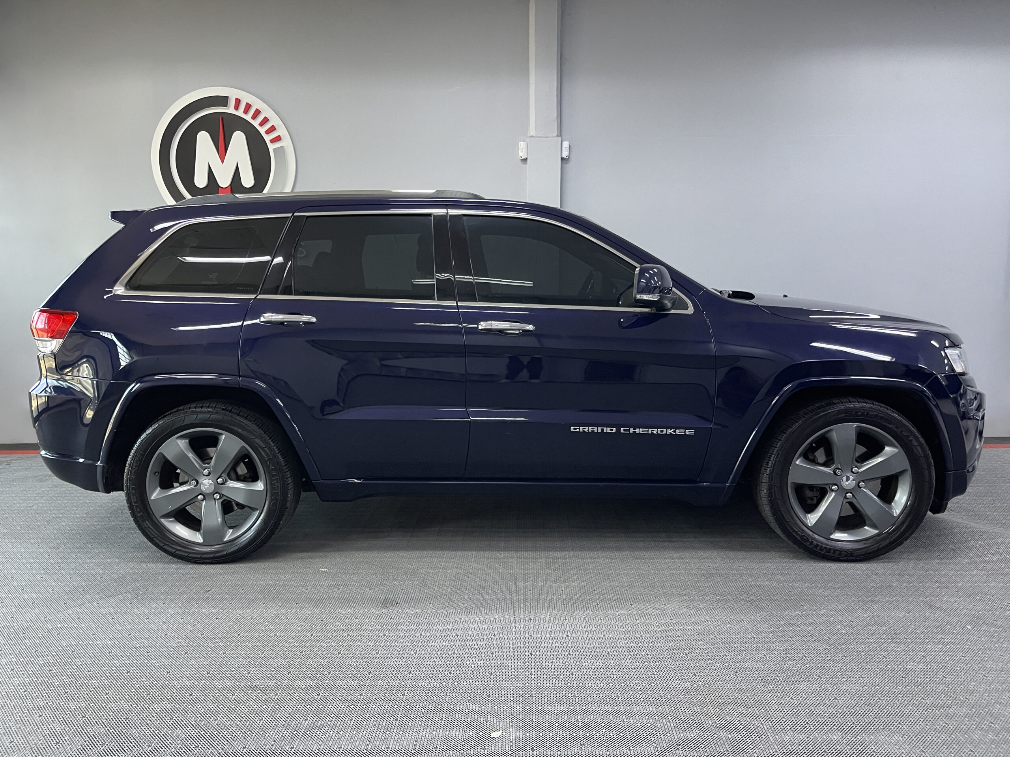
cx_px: 505
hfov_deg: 69.4
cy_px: 378
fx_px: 729
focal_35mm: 25
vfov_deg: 54.9
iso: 500
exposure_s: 1/60
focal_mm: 5.1
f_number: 1.6
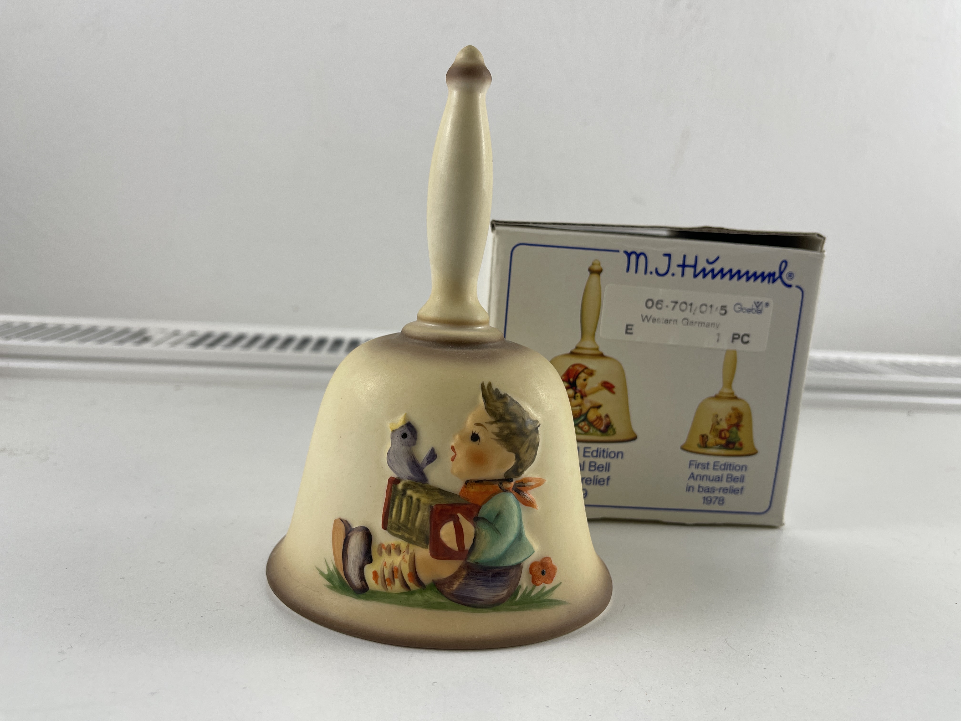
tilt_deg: -12.0
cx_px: 480
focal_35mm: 25
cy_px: 360
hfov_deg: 69.4
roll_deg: -4.3
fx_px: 694
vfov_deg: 54.9
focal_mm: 5.1
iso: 32
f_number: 1.6
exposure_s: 1/188
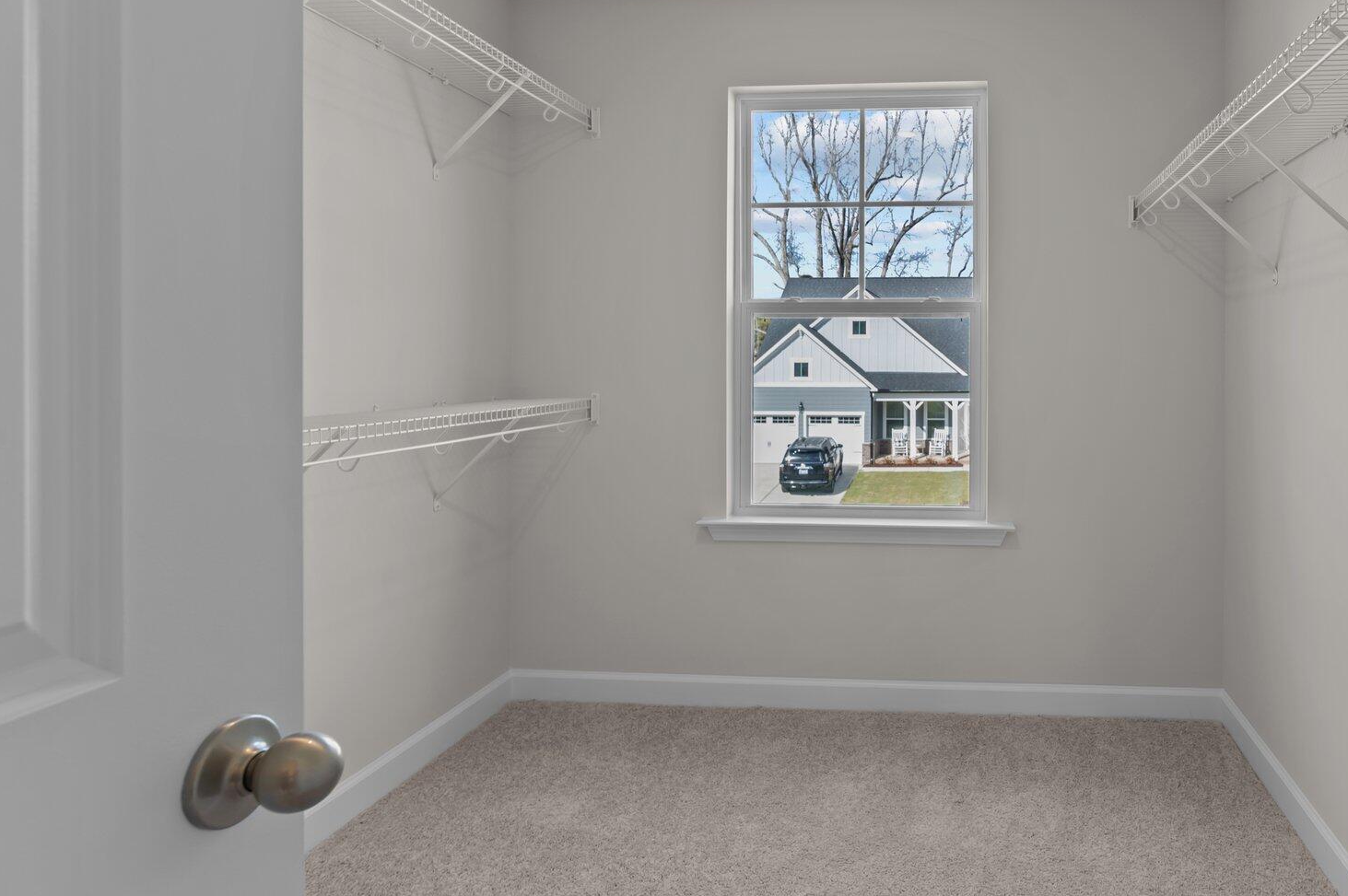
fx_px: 786
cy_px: 353
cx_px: 919
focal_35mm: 21
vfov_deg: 58.9
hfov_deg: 78.1
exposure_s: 1/20
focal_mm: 15
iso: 400
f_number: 6.3
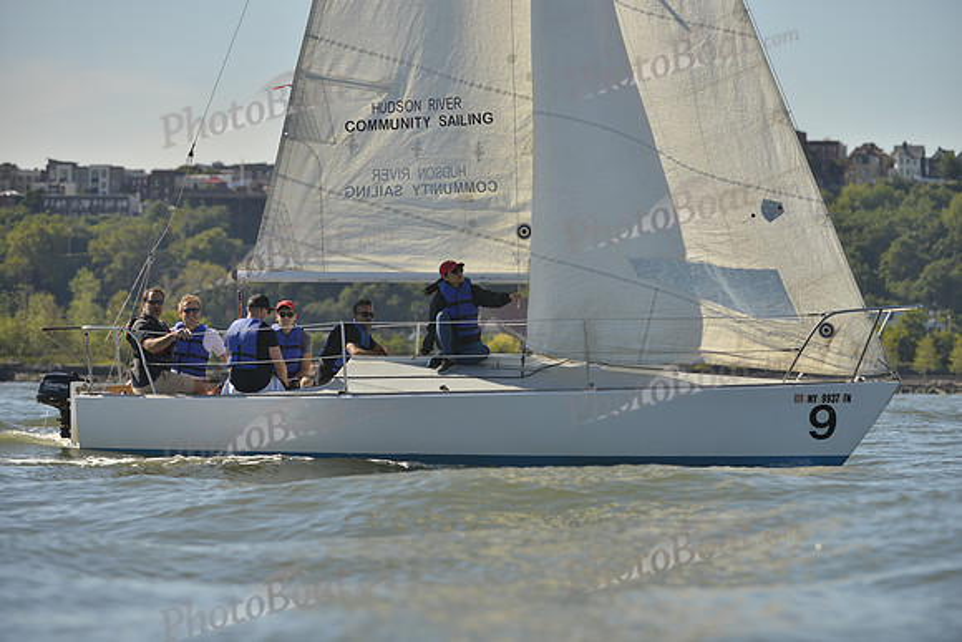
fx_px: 5345
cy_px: 321
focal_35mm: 200
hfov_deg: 10.3
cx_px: 481
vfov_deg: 6.9
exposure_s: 1/1250
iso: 200
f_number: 5.6
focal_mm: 200
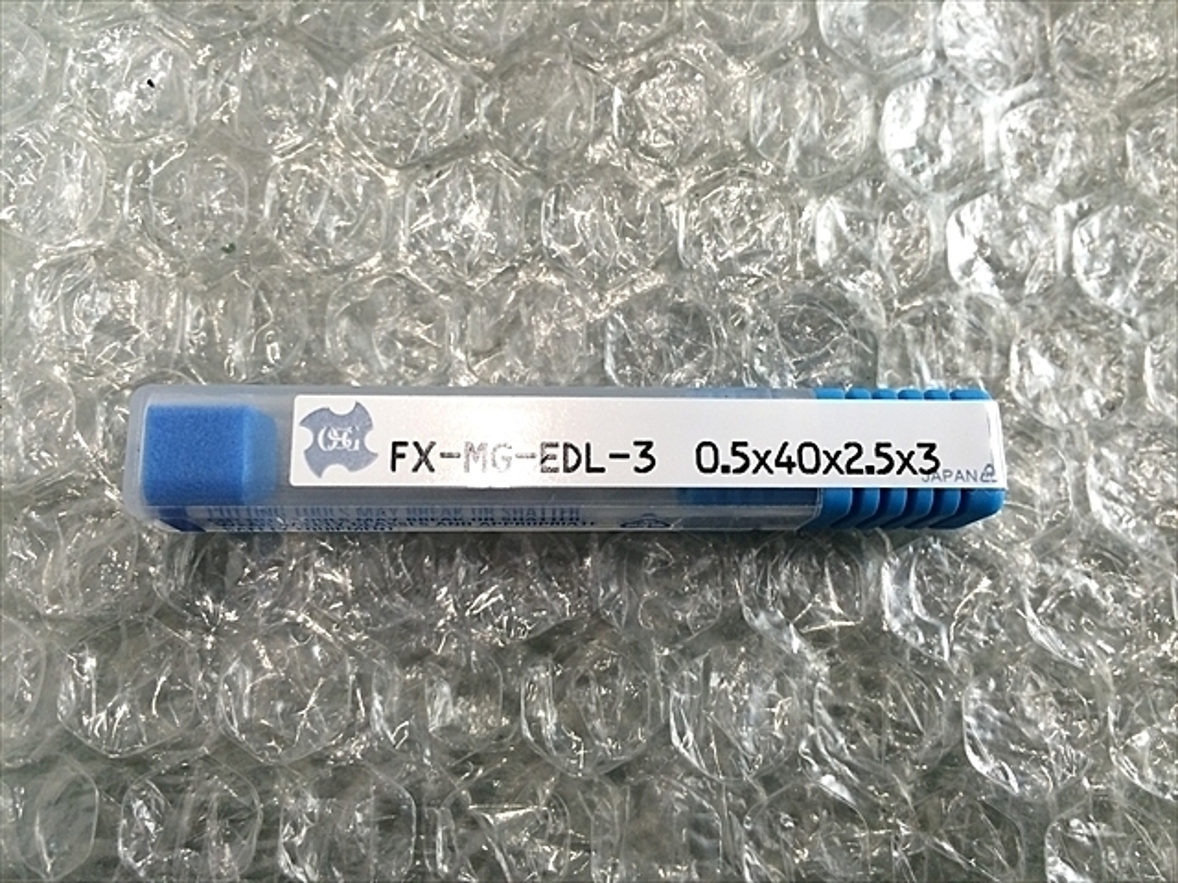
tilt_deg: -81.8
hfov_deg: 61.7
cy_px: 442
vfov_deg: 48.2
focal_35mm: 29
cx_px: 589
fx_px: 987
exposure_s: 1/33
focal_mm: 4.15
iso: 125
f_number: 2.2
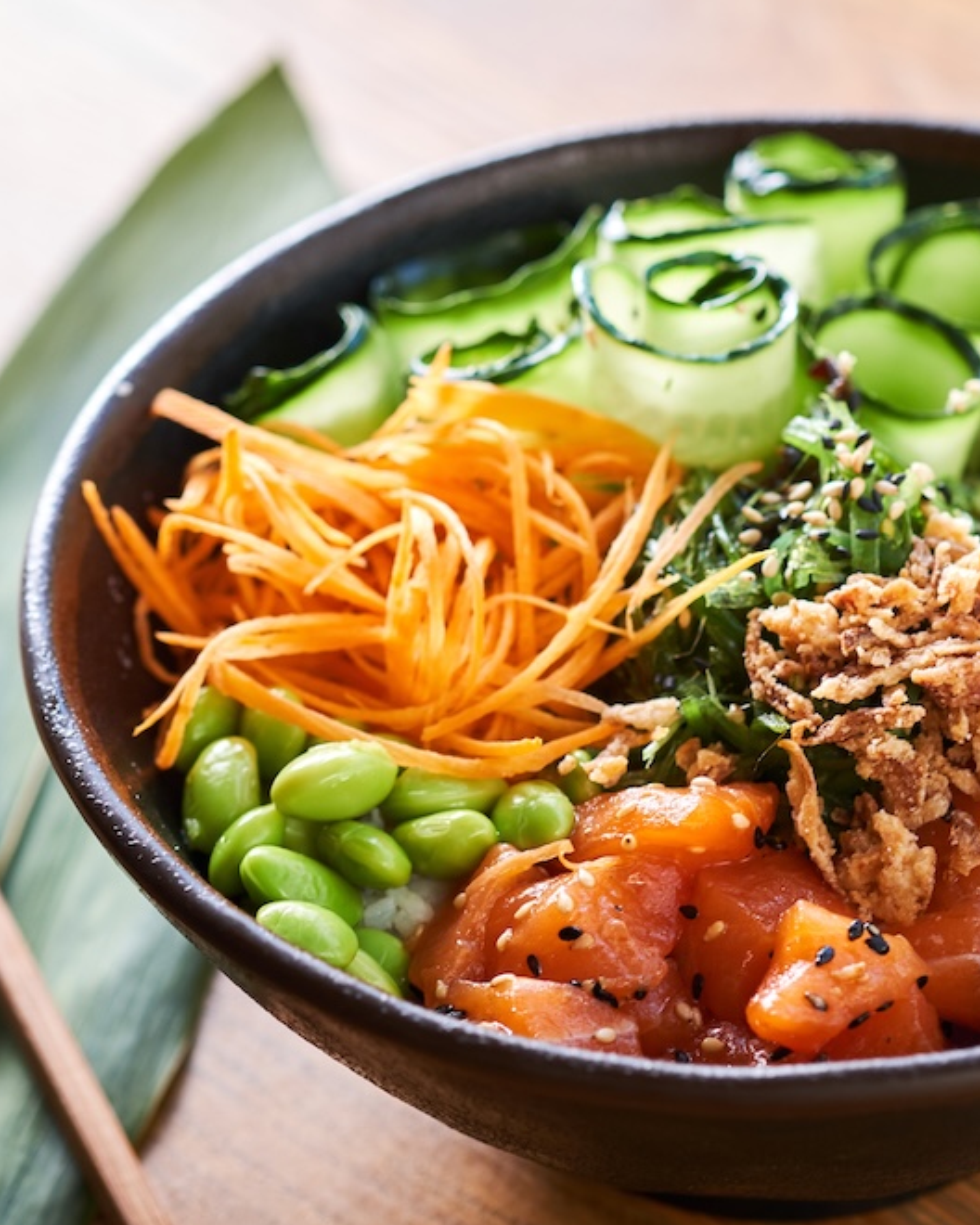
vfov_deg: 15.0
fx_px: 4641
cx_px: 624
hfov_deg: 12.0
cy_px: 617
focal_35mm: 128
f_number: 4
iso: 250
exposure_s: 1/160
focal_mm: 60
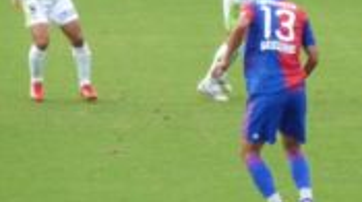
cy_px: -68
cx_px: 364
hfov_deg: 2.6
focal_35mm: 843
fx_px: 8083
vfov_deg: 1.4
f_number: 4.9
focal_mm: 49.2
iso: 800
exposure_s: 1/500
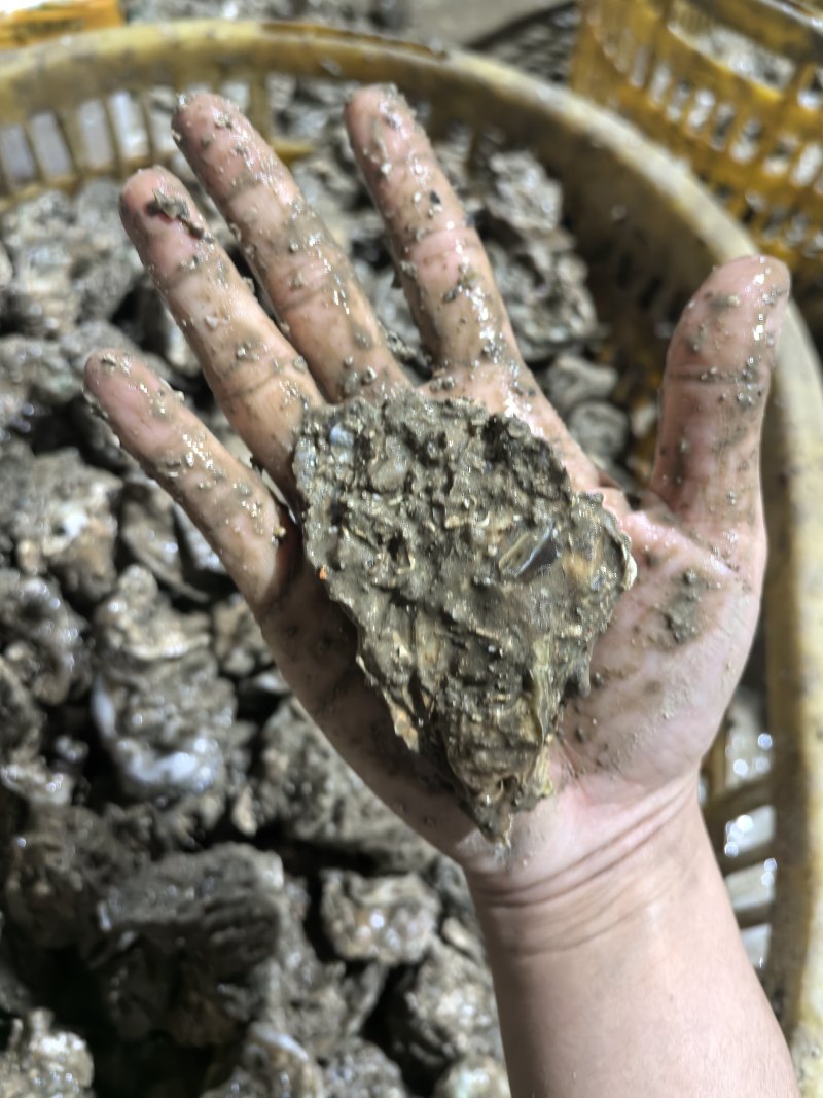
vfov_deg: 65.3
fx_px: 856
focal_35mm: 27
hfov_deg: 51.3
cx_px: 412
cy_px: 549
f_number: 2
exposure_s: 1/33.3
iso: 400
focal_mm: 5.75
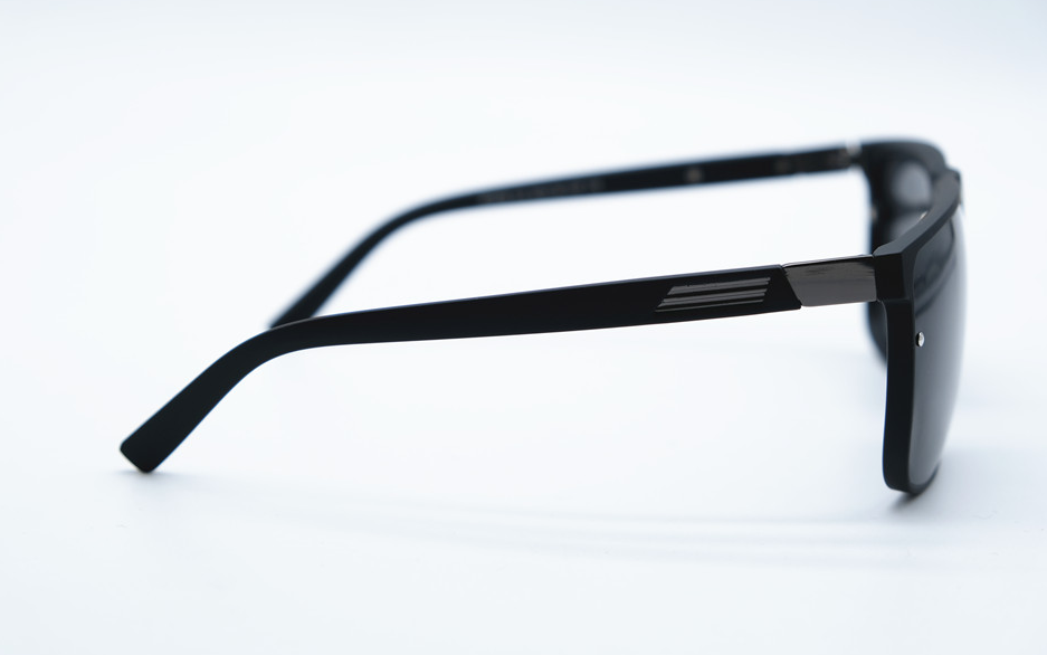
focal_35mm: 75
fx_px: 2140
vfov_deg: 17.4
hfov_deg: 27.5
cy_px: 320
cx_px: 510
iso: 160
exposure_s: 1/220
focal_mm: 46.3
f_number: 5
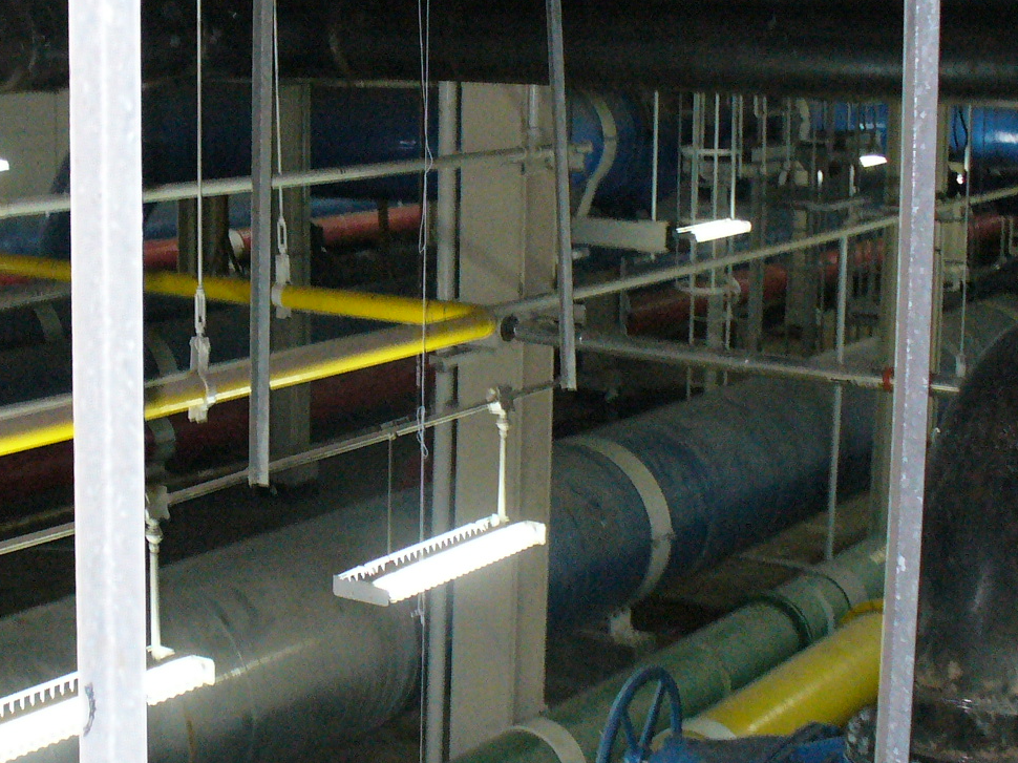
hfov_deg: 28.8
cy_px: 271
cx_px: 219
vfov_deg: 22.2
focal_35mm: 66
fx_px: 1940
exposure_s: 1/30
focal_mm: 6.1
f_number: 2.8
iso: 400
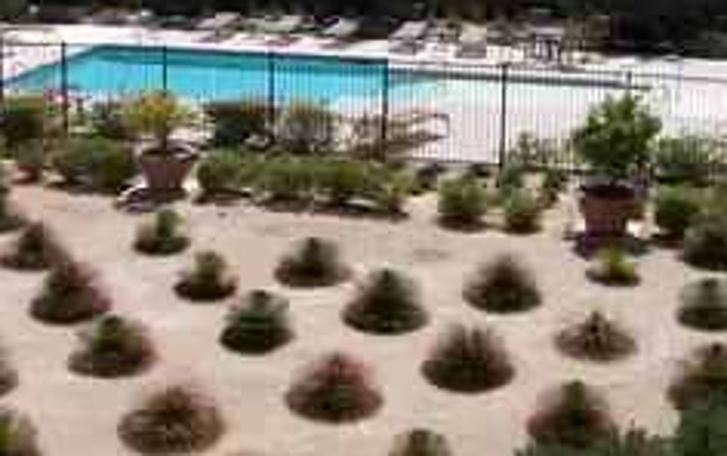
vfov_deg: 21.1
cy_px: 83
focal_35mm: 61
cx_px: 314
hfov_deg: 33.4
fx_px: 1210
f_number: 5.1
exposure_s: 1/563
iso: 80
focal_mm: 5.6
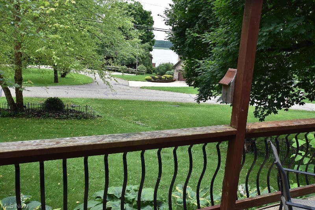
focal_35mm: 30
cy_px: 105
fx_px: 262
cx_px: 158
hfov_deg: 61.9
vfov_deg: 43.6
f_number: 8
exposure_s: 1/250
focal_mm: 20
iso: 400
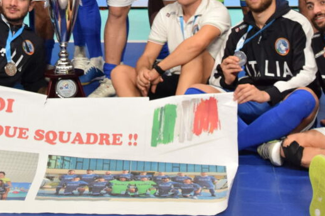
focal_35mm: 116
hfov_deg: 17.6
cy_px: -100
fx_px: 1047
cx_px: 118
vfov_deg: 11.4
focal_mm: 26
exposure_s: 1/160
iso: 800
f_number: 5
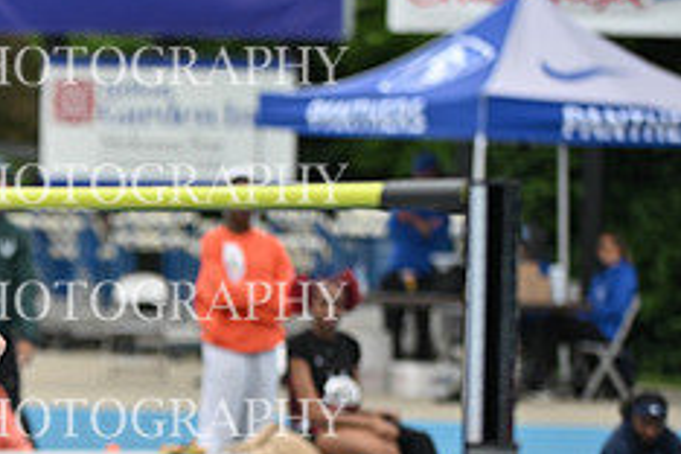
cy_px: 359
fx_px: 5618
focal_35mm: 297
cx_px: -73
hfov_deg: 6.9
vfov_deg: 4.6
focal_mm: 120
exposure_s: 1/2500
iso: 250
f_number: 3.2
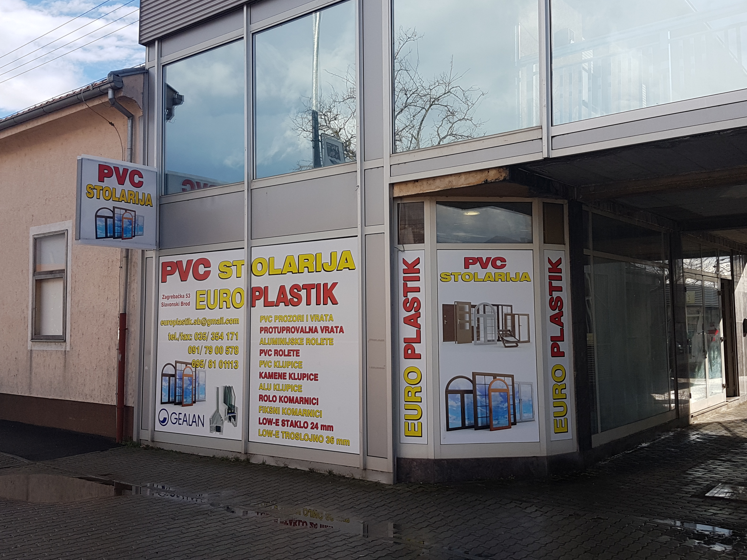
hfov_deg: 55.2
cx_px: 418
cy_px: 243
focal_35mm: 33
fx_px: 712
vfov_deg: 42.9
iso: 40
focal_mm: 4.2
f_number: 1.7
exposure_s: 1/1468
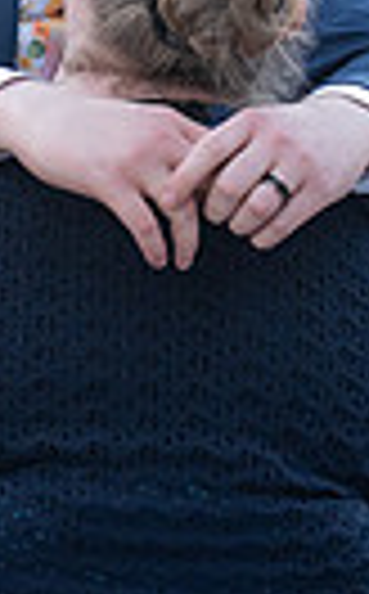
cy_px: 65
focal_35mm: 408
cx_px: 238
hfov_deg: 3.2
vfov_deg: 5.2
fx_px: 6594
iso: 2000
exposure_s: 1/500
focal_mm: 91
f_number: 4
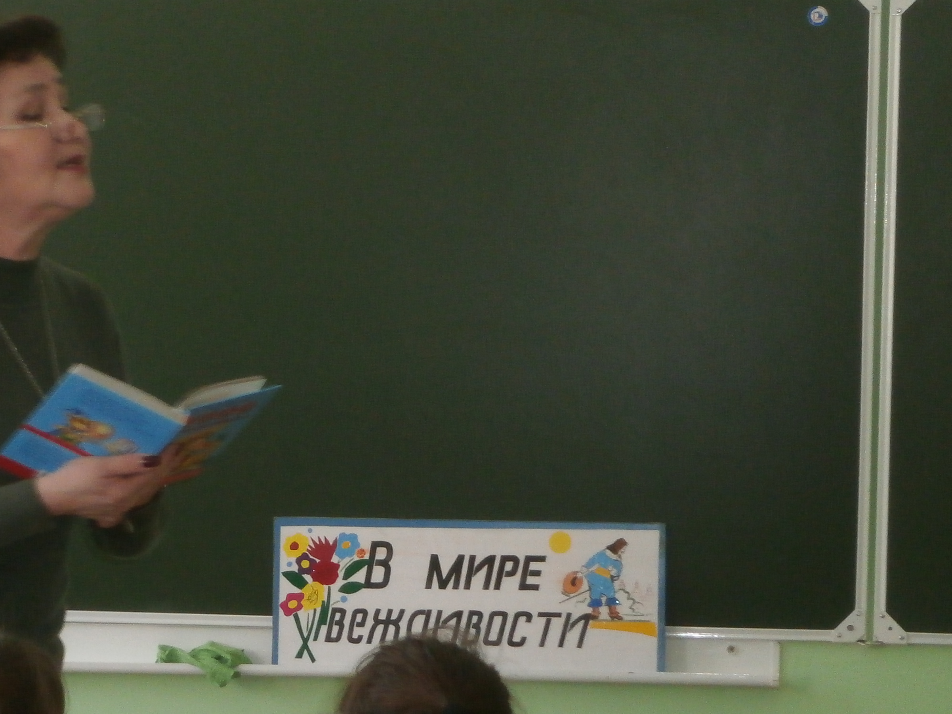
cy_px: 501
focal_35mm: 140
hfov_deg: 14.1
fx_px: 3850
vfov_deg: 10.6
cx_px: 276
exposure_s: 1/50
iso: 250
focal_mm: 13
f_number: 4.4
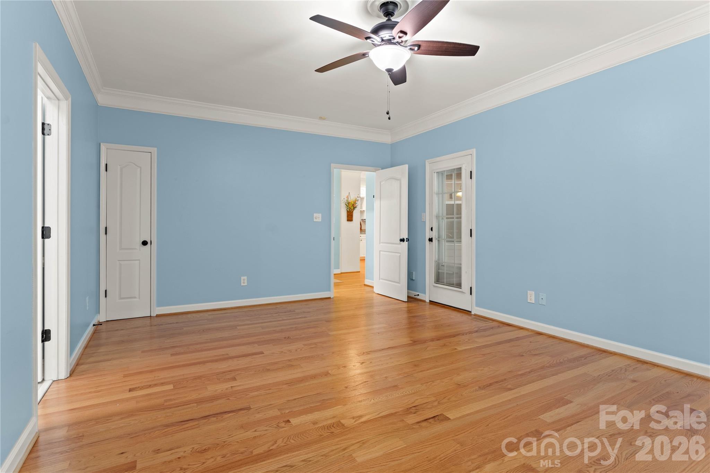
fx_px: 375
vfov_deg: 64.5
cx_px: 355
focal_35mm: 19
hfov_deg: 86.9
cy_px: 236
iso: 100
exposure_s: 2
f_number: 7.1
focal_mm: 19
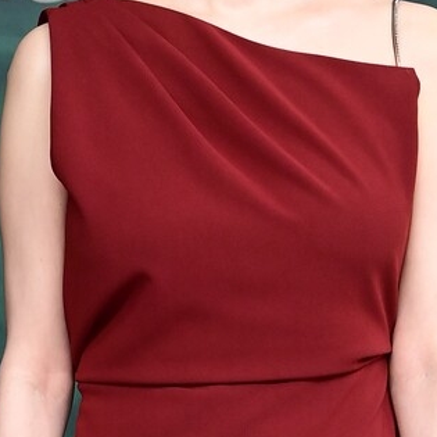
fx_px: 7027
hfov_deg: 3.6
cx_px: -57
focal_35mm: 492
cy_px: 340
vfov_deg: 3.6
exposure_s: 1/250
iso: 1600
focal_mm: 135
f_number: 4.5
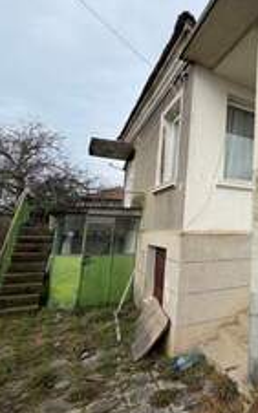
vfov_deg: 72.5
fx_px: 282
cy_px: 196
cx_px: 302
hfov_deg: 38.1
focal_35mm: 25
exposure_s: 1/549
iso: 40
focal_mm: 2.22
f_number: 2.2
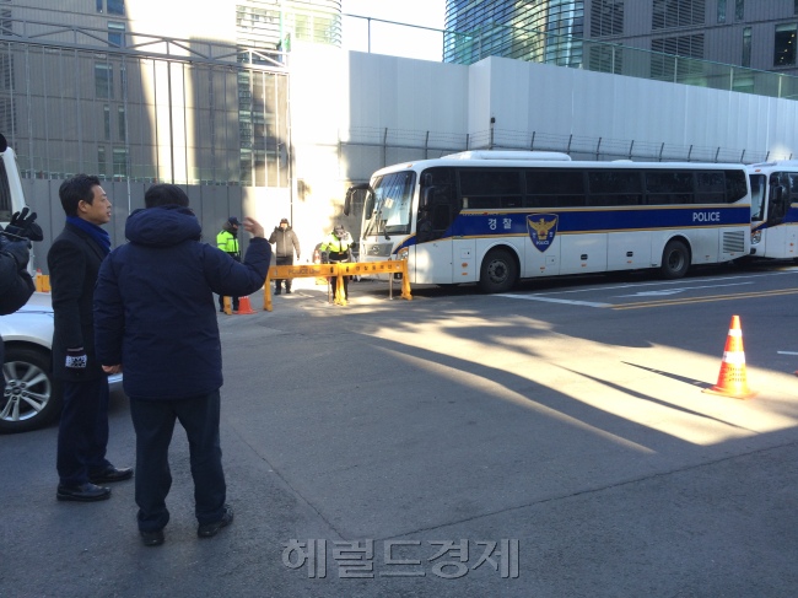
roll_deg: +2.4
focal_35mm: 29
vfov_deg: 48.2
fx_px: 668
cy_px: 299
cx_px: 399
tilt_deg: -5.7
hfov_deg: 61.7
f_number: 2.2
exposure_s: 1/161
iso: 32
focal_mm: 4.15
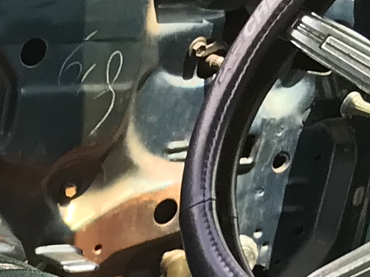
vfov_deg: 7.6
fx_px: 1924
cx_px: -640
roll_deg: -1.4
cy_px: 700
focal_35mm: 180
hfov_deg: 9.3
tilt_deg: -25.9
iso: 20
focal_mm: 3.99
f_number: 1.8
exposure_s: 1/134
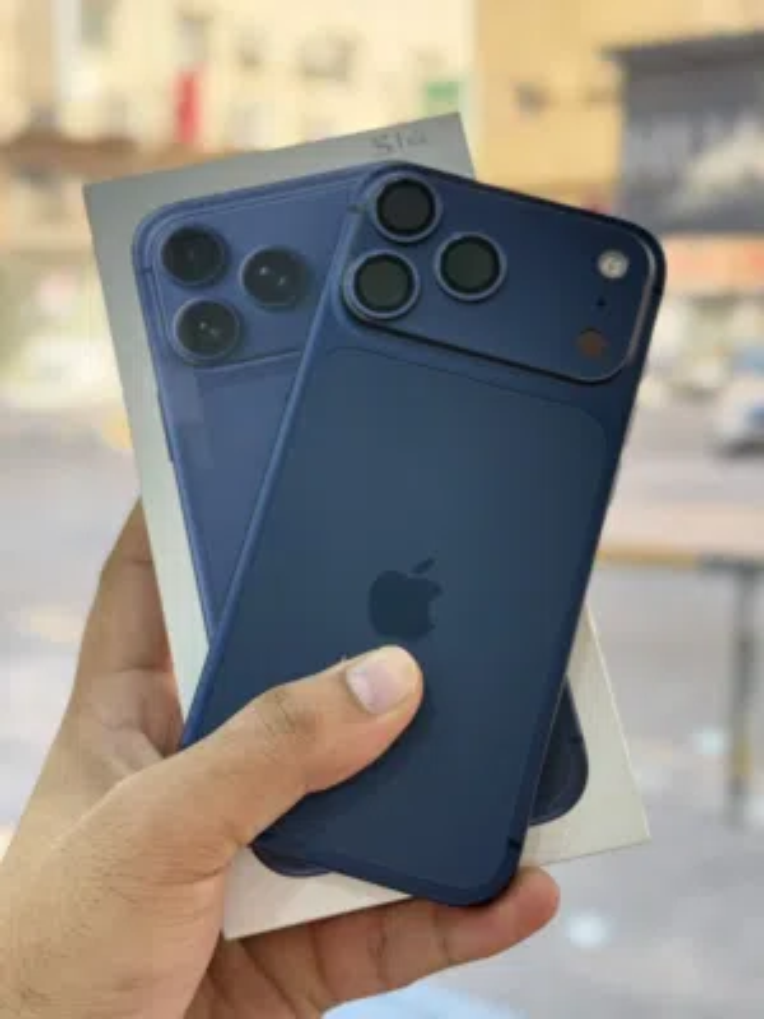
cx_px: 382
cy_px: 510
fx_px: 1413
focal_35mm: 48
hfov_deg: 30.3
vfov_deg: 39.7
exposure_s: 1/388
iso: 64
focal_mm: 6.76
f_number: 1.78
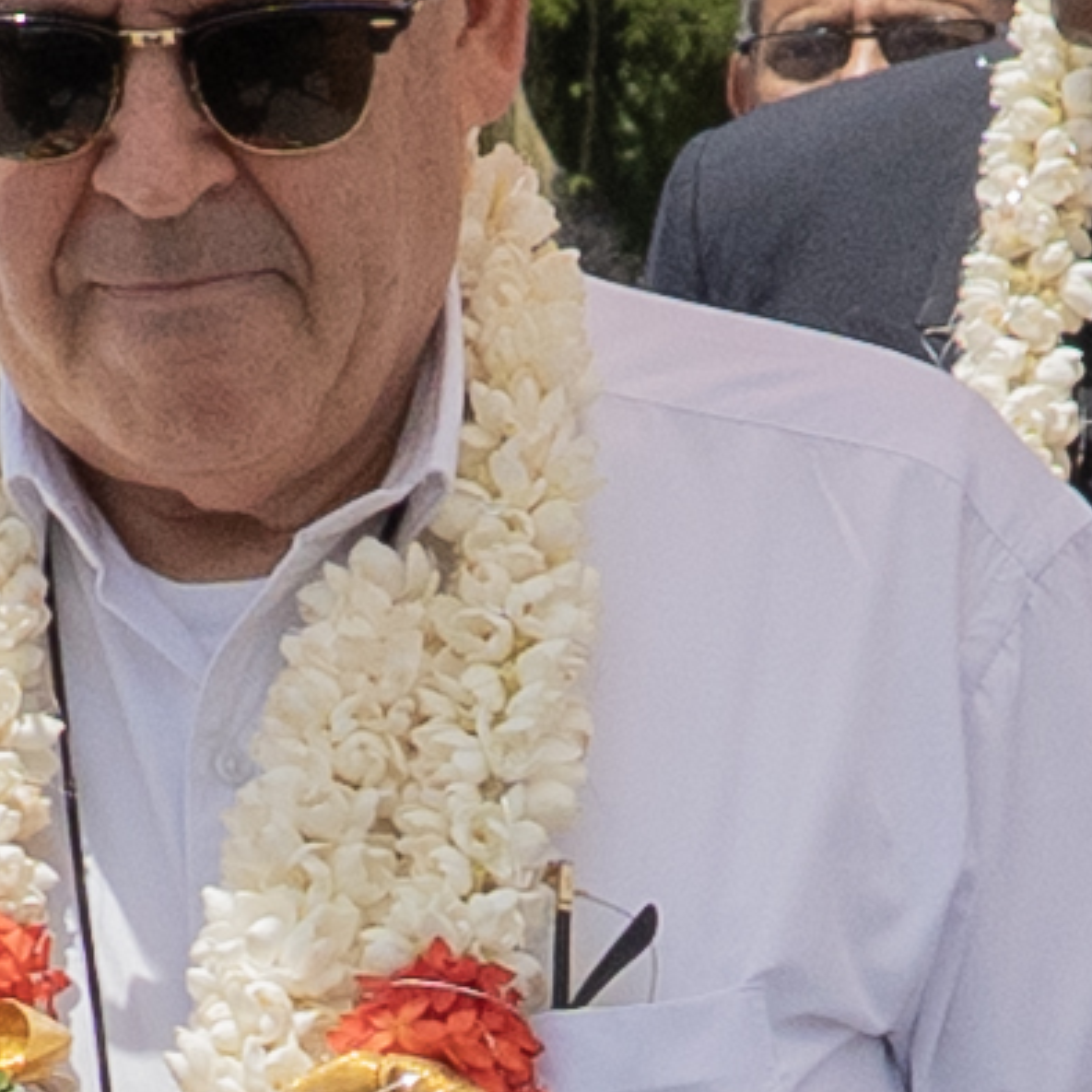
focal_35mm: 313
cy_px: 1482
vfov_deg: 5.6
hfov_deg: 5.6
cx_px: 138
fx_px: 11171
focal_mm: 25
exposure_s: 1/160
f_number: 5
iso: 4000
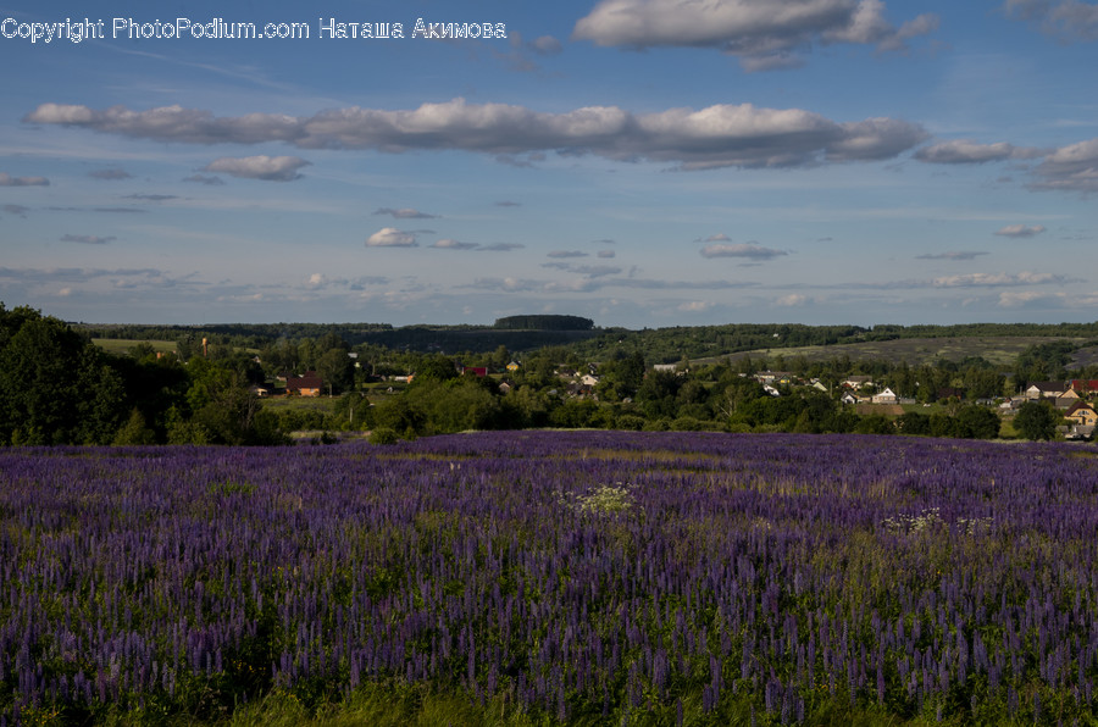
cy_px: 364
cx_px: 549
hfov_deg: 33.5
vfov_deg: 22.5
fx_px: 1826
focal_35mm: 60
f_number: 18
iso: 200
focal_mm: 40
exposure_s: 1/125
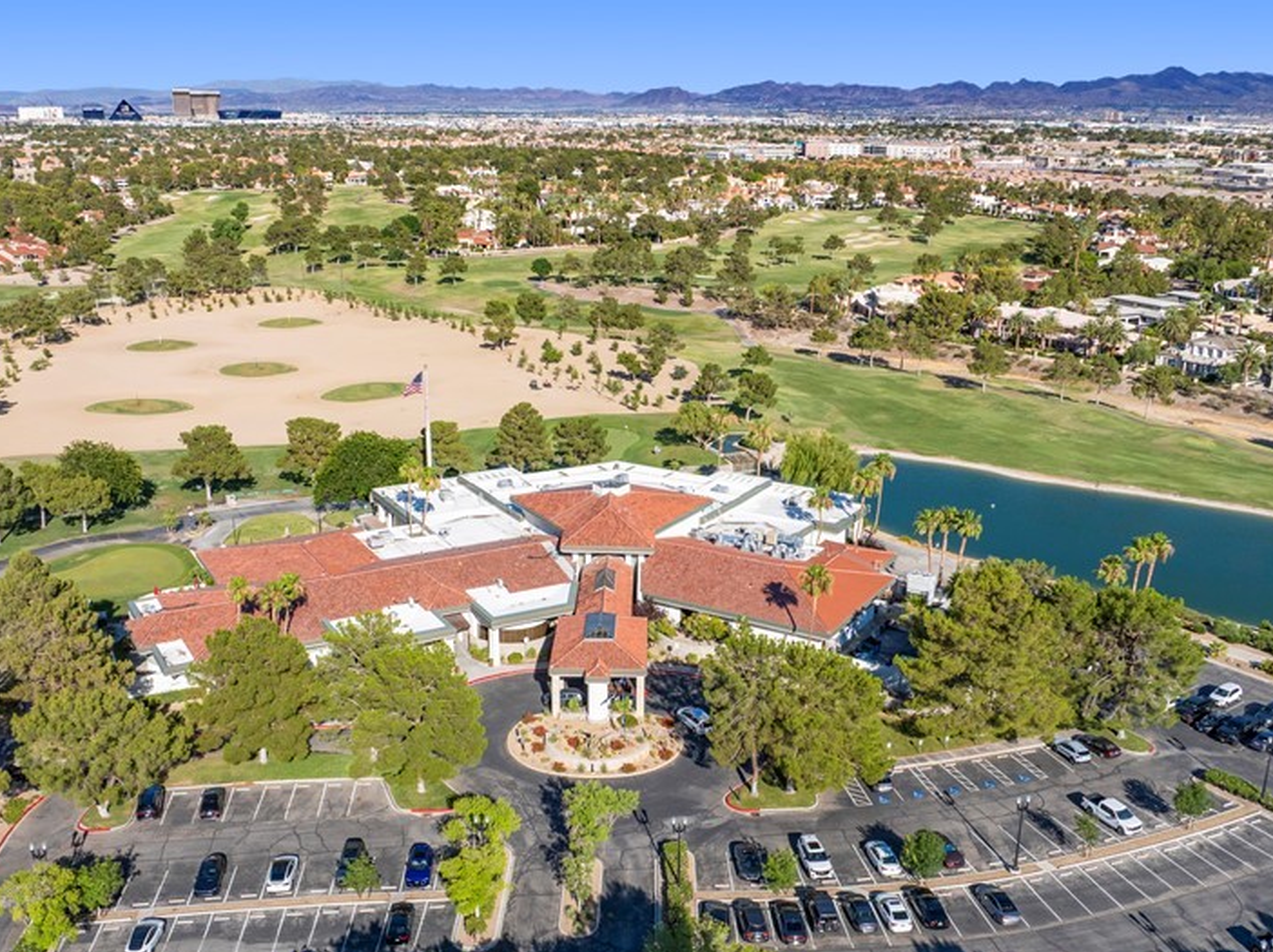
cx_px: 647
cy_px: 542
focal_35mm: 35
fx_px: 1286
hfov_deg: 52.7
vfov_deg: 40.5
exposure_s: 1/500
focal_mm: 12.29
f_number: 2.8
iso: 110
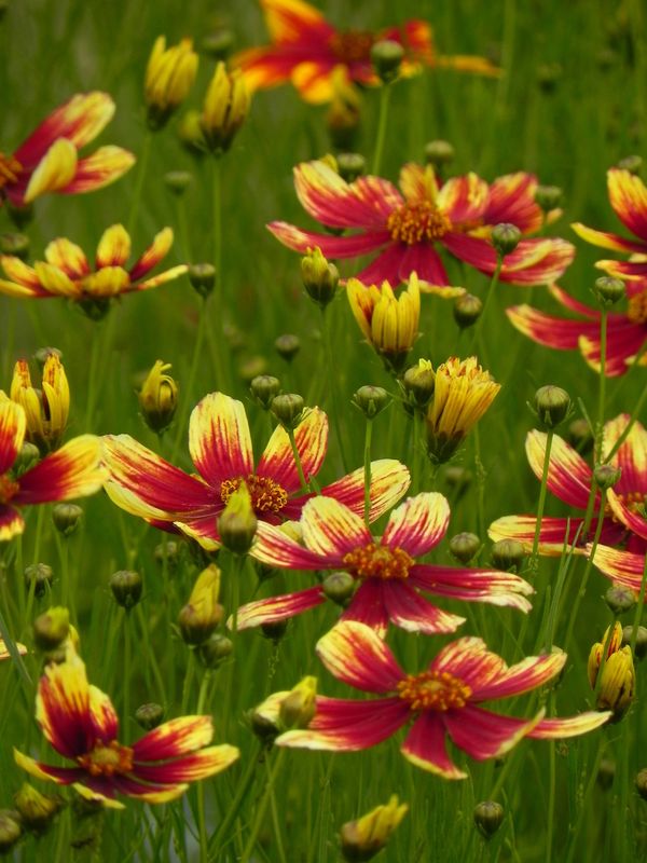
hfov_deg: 2.7
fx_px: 13707
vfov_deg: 3.6
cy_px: 432
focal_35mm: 550
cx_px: 324
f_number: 5
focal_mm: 97.8
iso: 160
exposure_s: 1/400
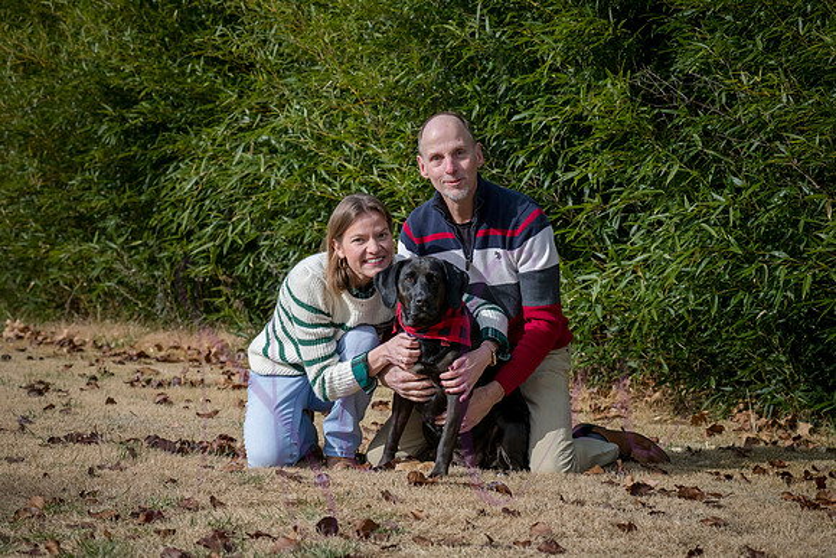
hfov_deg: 19.5
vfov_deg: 13.0
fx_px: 2439
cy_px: 279
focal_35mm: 105
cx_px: 418
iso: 400
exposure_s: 1/1000
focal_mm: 105
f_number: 7.1
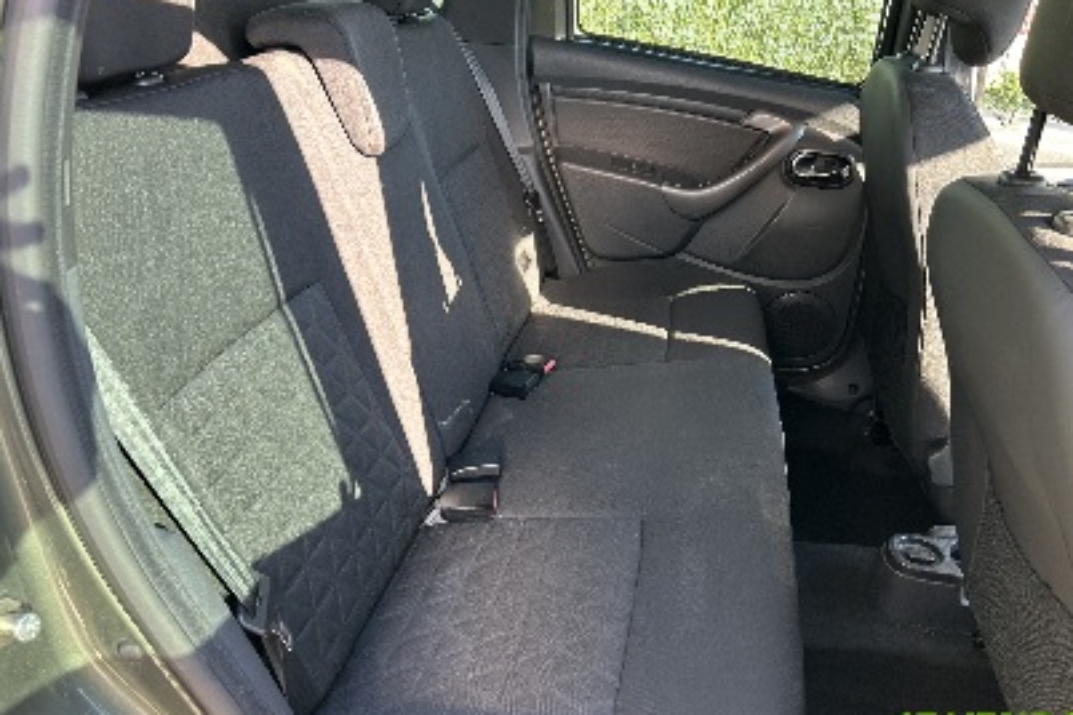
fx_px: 834
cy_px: 398
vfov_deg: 46.3
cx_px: 545
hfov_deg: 65.5
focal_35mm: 28
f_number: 1.5
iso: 125
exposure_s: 1/121
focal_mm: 5.7
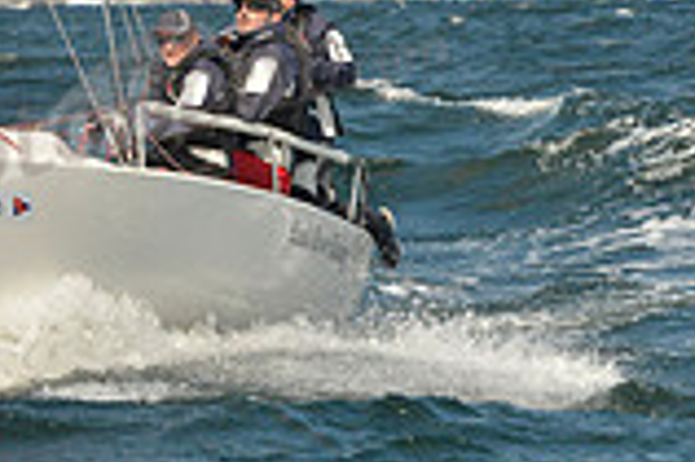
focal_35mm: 532
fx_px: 10260
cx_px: -396
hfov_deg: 3.9
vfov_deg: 2.6
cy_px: -55
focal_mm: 145
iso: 400
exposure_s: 1/1000
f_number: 11
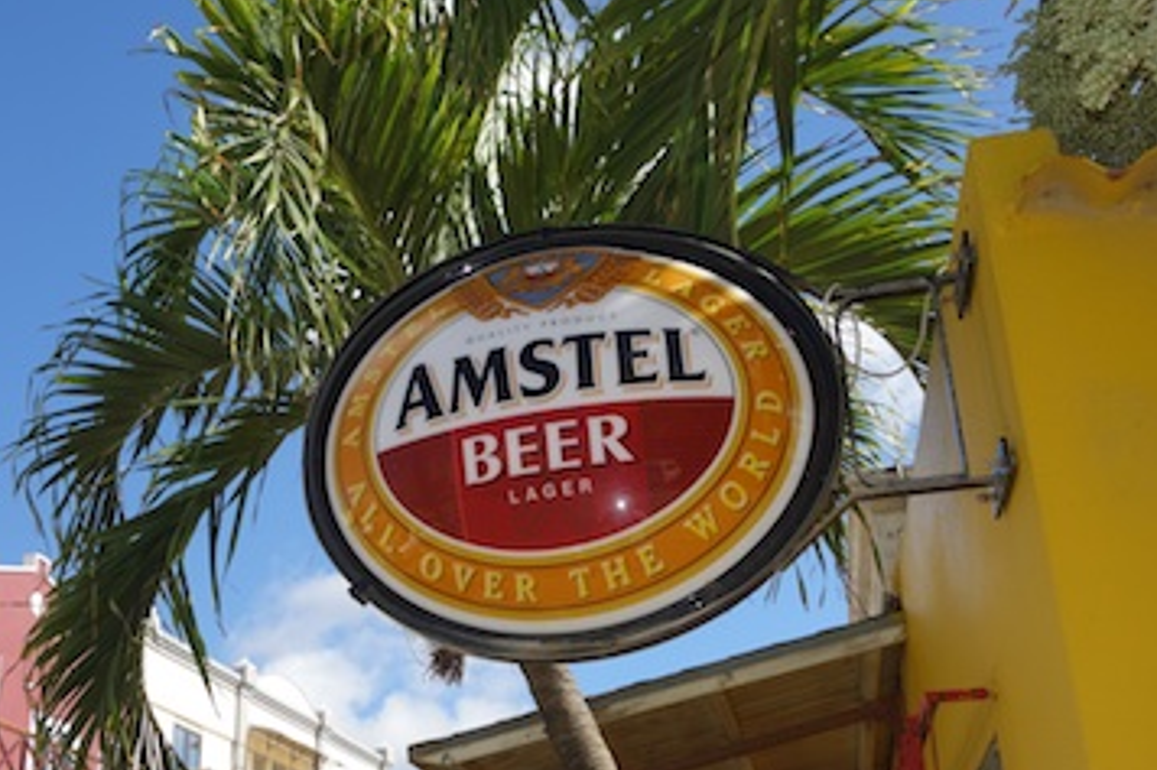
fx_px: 1413
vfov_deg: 30.3
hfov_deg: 44.4
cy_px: 515
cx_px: 491
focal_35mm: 44
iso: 125
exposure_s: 1/400
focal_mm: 10.4
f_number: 5.6
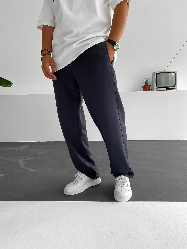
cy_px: 124
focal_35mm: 29
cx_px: 94
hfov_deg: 48.2
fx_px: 209
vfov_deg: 61.7
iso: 32
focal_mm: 3
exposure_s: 1/120
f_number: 1.8
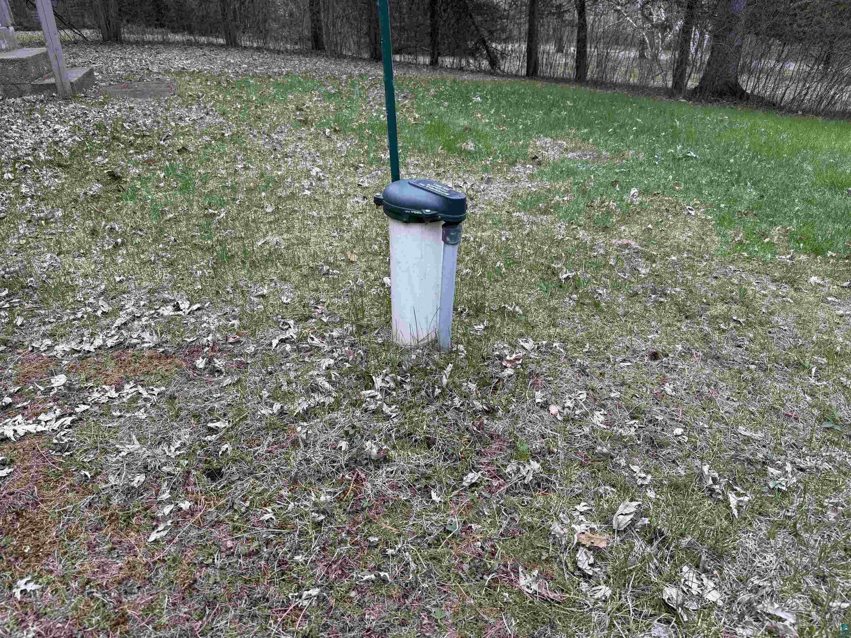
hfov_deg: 71.6
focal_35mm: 24
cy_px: 319
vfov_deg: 56.8
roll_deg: +1.6
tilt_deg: -28.1
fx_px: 590
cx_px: 426
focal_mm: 6.76
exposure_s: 1/488
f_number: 1.78
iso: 80
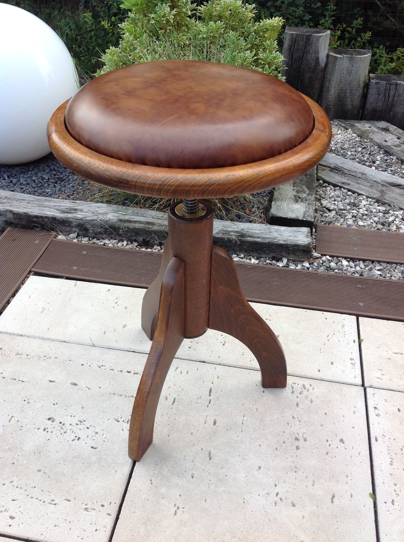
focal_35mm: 35
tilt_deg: -38.1
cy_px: 271
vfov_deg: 52.7
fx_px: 546
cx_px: 202
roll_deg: +1.2
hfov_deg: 40.6
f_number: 2.4
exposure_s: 1/206
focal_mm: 4.28
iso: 50
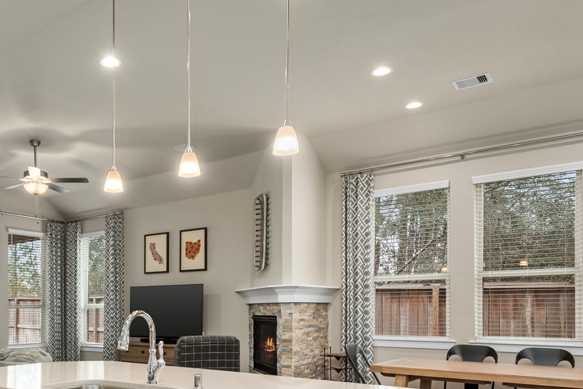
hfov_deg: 55.9
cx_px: 148
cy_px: 312
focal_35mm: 32
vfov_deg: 39.5
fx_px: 518
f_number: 7.1
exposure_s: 1/10
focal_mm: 16
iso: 400
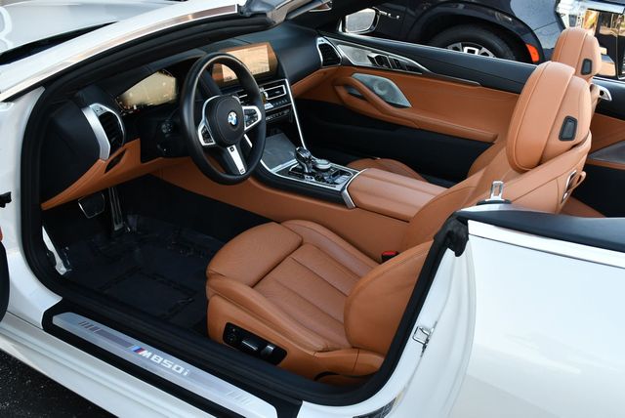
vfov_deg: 36.9
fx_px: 626
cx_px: 312
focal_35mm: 36
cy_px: 209
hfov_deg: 53.1
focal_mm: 18
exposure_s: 1/250
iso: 400
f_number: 5
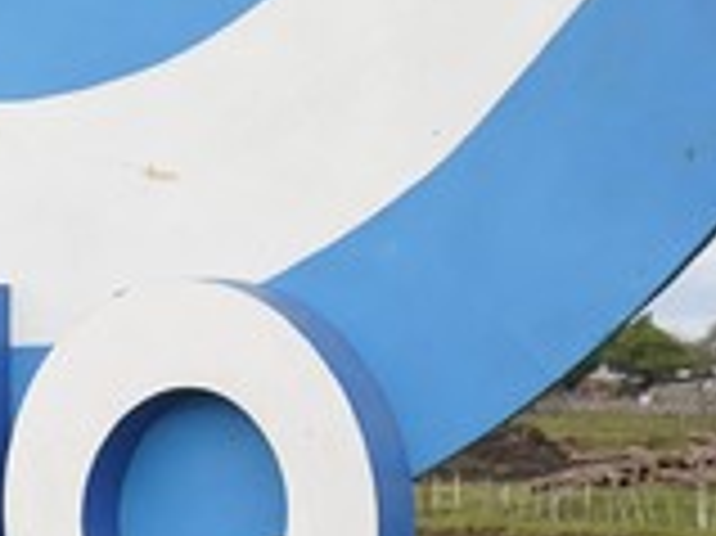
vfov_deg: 6.7
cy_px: 198
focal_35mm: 222
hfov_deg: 8.5
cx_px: -612
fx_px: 4588
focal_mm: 51
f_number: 4
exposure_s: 1/2000
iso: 1000
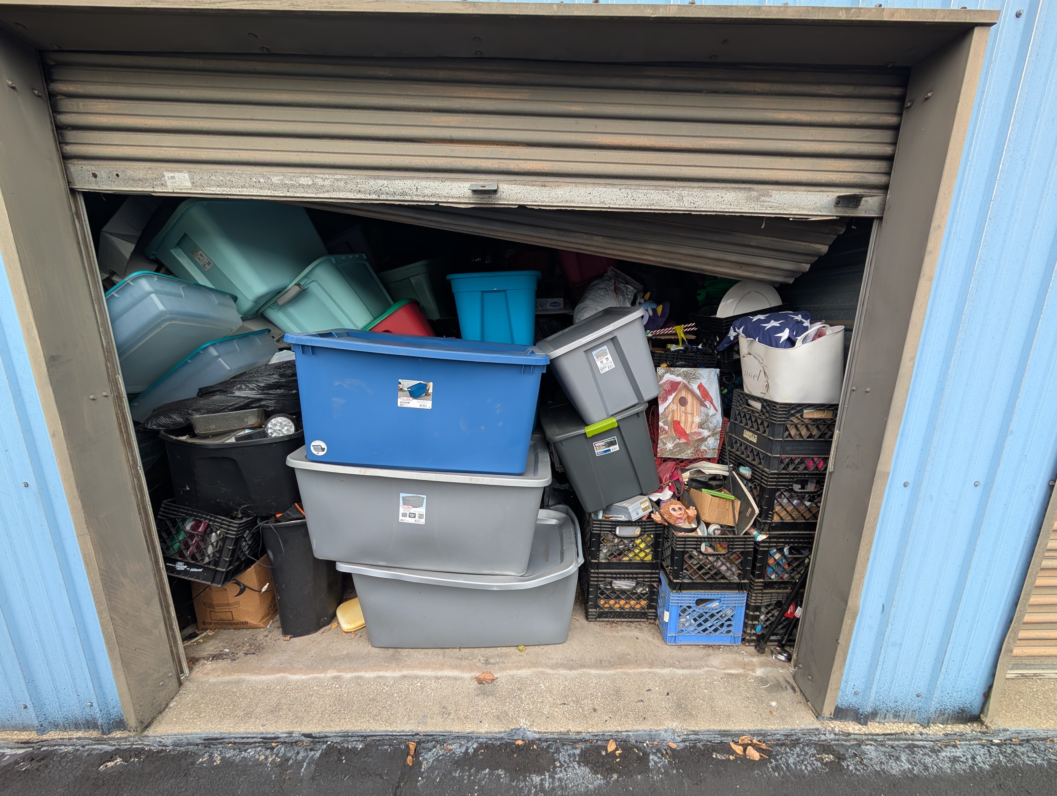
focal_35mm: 12
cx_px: 528
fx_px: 367
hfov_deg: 110.5
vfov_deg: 94.6
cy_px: 398
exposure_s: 1/373
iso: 54
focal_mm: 2.02
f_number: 1.7
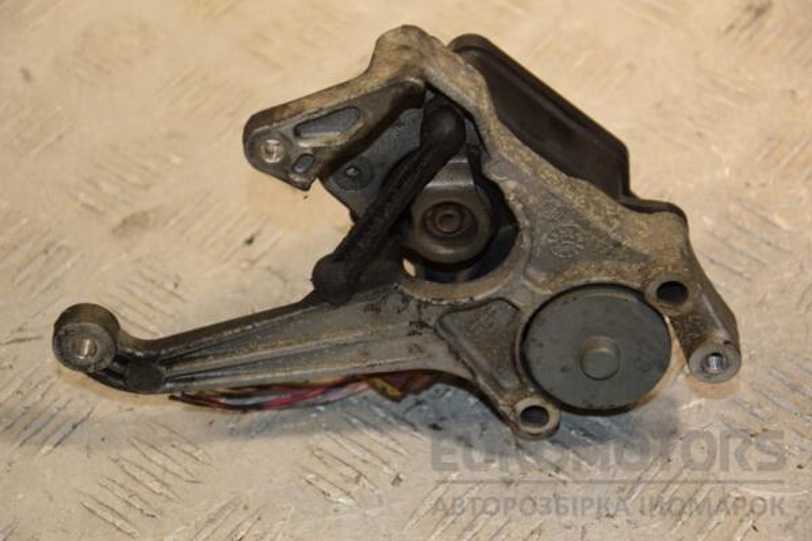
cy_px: 270
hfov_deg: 18.2
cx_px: 406
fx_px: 2537
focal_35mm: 112
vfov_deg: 12.2
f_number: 5.3
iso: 800
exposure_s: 1/200
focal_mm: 75
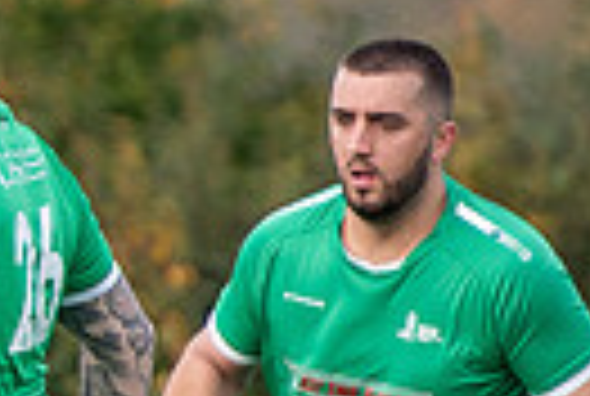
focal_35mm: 2045
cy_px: 376
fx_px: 33592
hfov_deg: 1.0
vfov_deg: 0.7
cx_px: -824
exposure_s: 1/1600
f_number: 2.8
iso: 320
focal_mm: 200
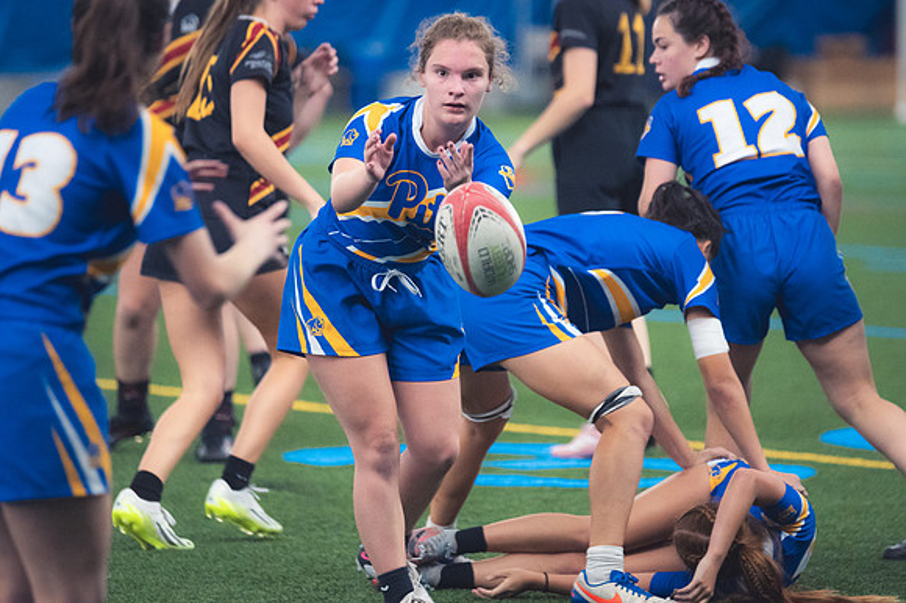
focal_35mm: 300
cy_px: 302
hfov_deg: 6.9
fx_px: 7545
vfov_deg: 4.6
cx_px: 453
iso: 3600
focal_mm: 200
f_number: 2.8
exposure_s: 1/320
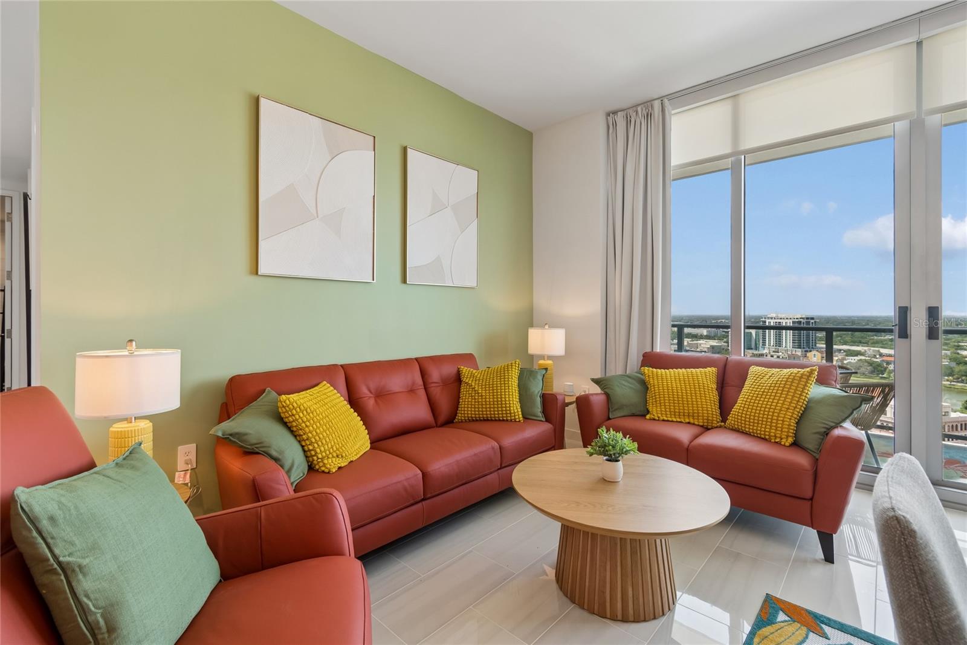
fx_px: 403
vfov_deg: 77.3
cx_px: 484
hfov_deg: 100.4
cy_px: 322
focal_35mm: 15
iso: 100
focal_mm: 10
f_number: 7.1
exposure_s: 1/100
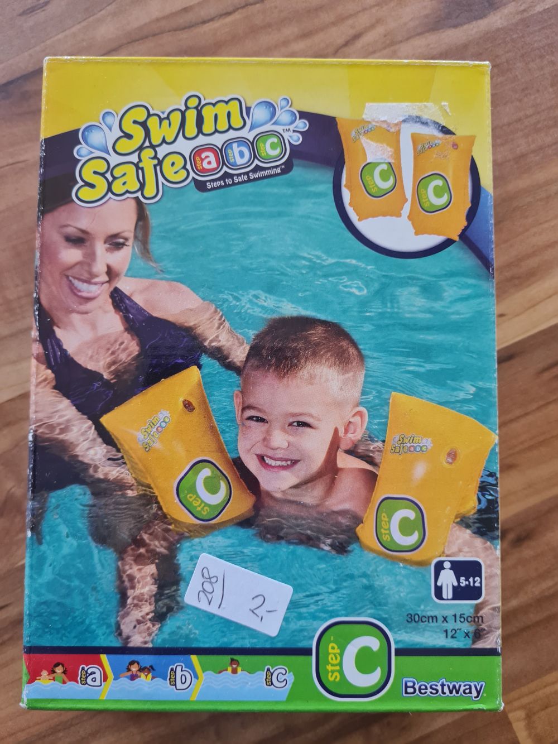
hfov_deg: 53.1
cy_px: 372
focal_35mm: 26
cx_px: 279
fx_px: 559
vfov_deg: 67.3
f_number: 1.8
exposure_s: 1/50
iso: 250
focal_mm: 5.4
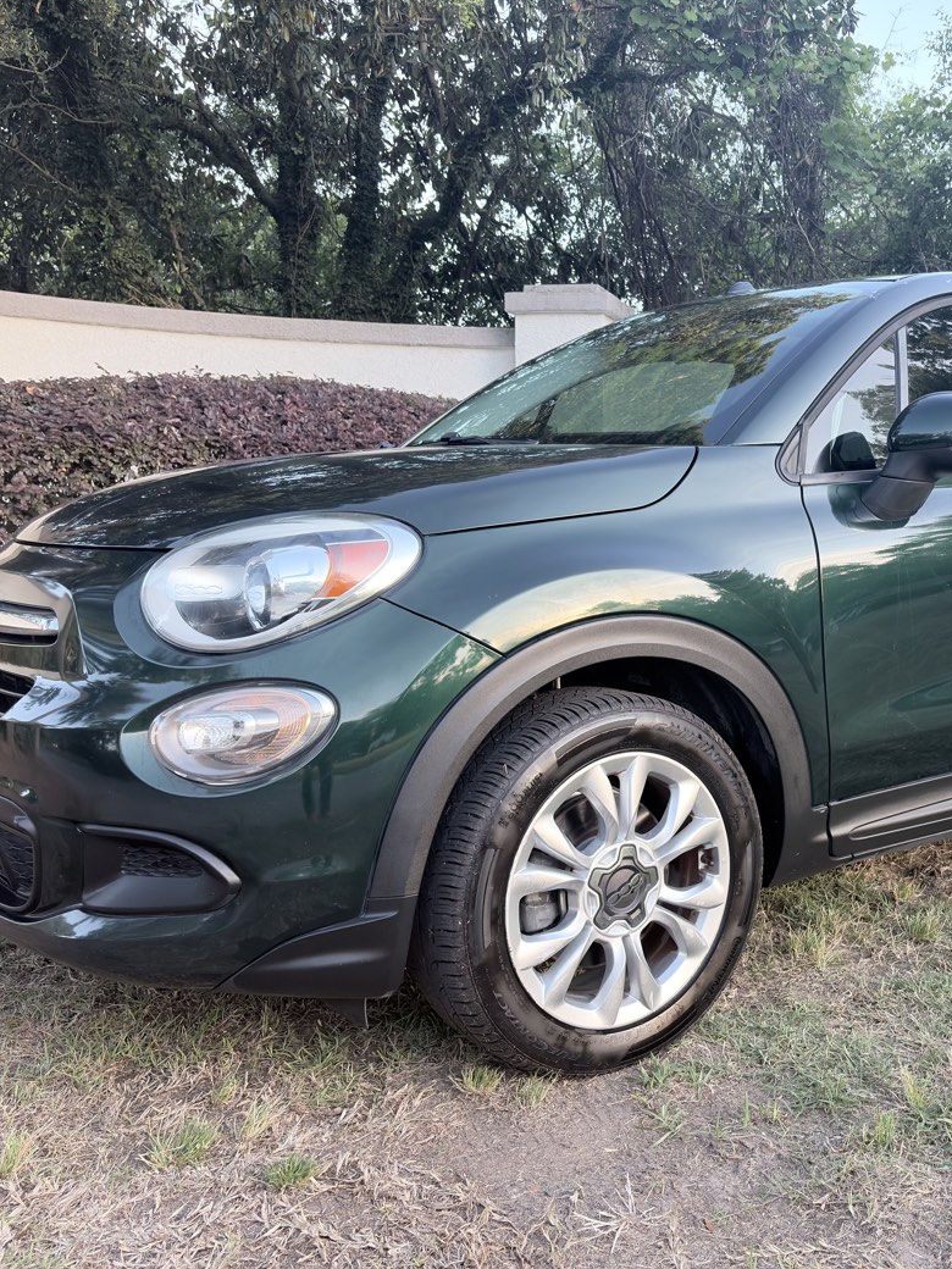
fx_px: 1283
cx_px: 698
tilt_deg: -4.5
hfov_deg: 39.7
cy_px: 630
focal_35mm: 35
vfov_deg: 52.6
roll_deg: -1.9
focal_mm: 5.96
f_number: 1.6
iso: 80
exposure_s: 1/144
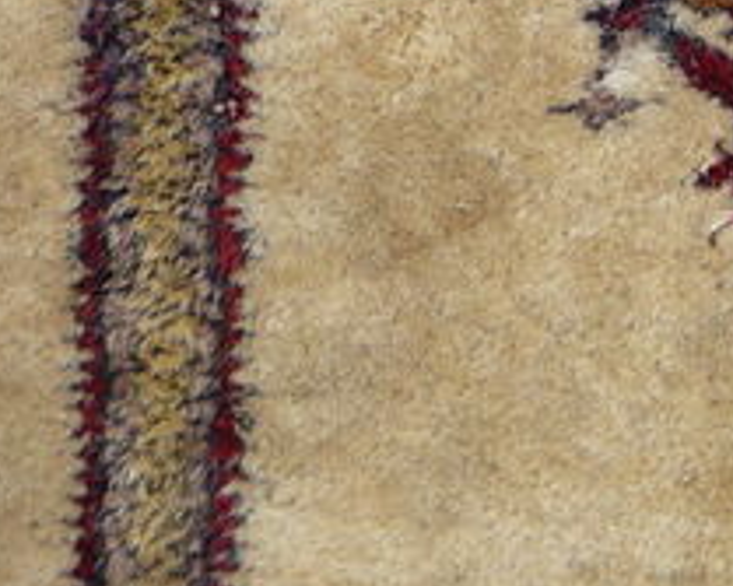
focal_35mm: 140
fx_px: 3036
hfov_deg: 13.5
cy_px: -333
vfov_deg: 10.6
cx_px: 838
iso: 100
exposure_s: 1/200
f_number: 4
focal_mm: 5.2
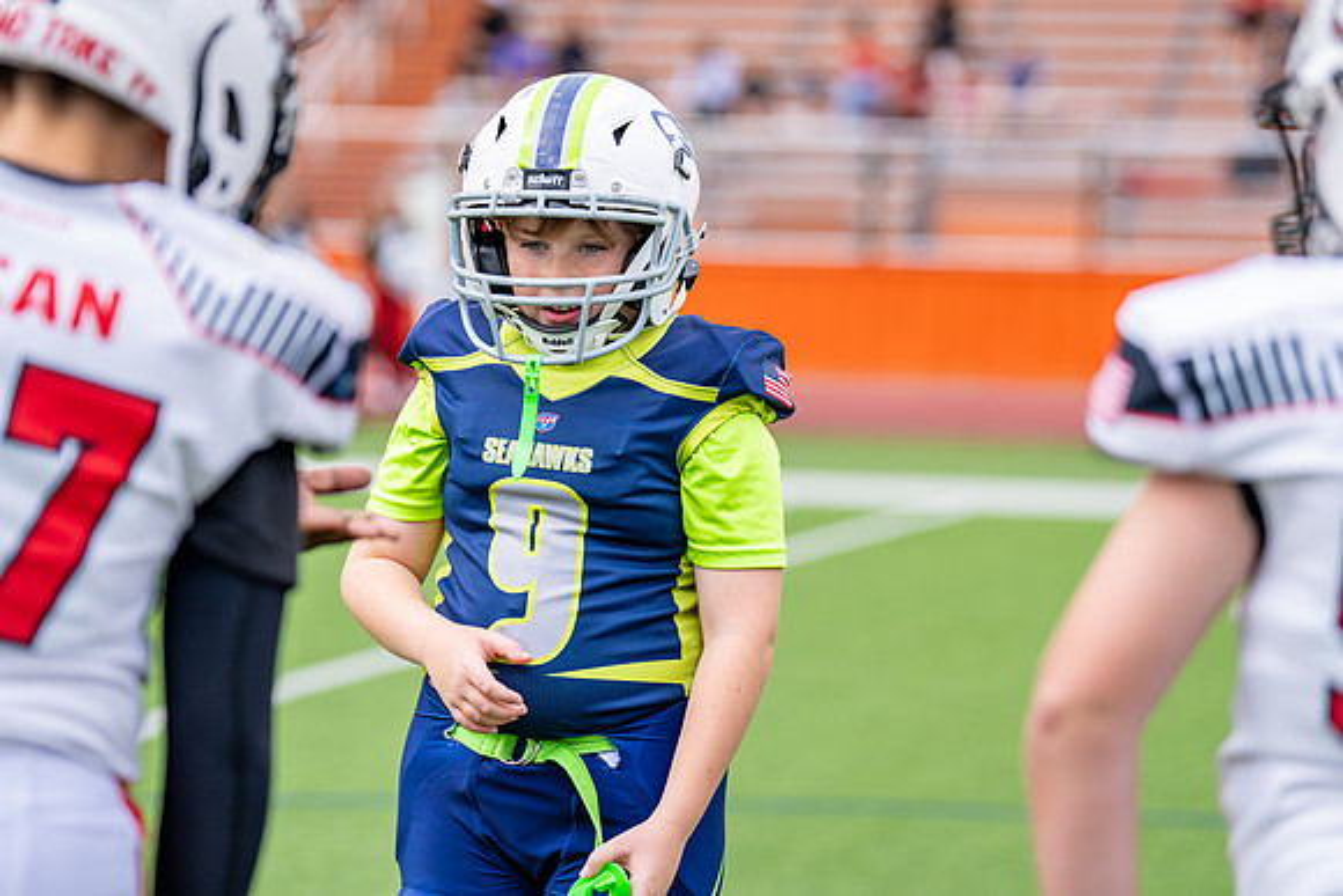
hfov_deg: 13.6
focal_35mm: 151
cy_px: 367
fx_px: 5644
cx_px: 645
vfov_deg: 9.1
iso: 320
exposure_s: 1/2500
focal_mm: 127
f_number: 2.8
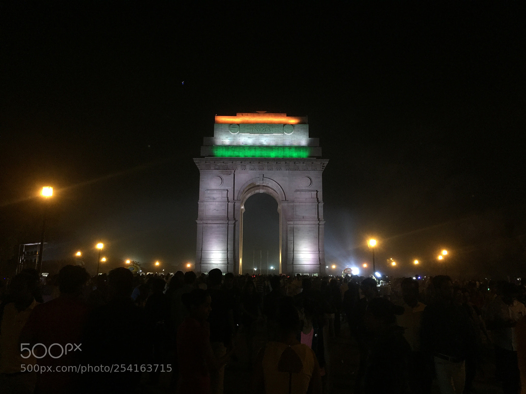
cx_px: 263
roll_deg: -1.1
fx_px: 441
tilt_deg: +8.8
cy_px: 197
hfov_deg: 61.7
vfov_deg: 48.2
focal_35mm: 29
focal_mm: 4.15
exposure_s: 1/33
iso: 160
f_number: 2.2
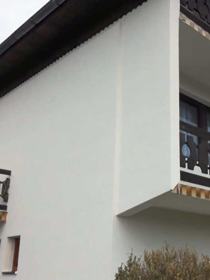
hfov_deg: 30.7
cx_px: 169
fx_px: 372
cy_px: 154
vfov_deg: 41.2
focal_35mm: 46
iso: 160
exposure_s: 1/50
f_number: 1.7
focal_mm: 3.71
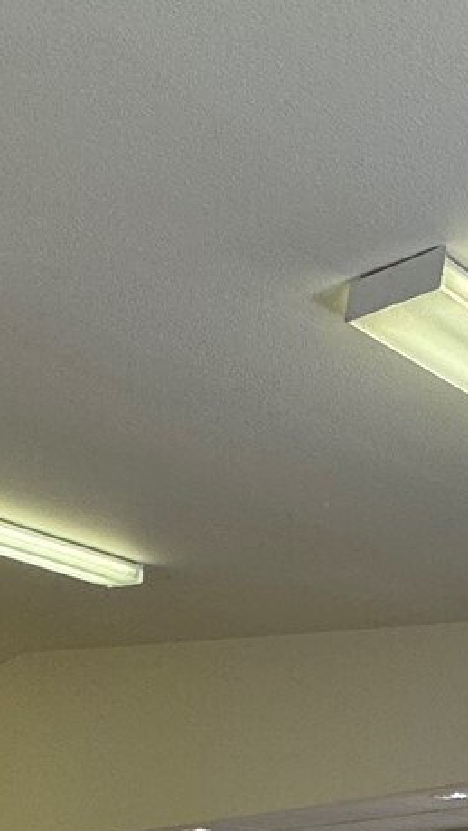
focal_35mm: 53
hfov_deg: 22.6
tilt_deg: -2.4
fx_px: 1168
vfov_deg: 31.8
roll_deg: -0.3
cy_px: 1026
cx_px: 199
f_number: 2.2
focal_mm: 2.22
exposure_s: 1/120
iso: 125
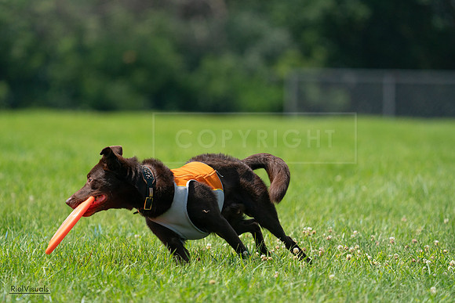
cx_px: 228
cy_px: 152
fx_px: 4829
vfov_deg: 3.6
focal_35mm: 382
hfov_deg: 5.4
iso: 1250
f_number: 6.3
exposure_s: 1/4000
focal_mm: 382
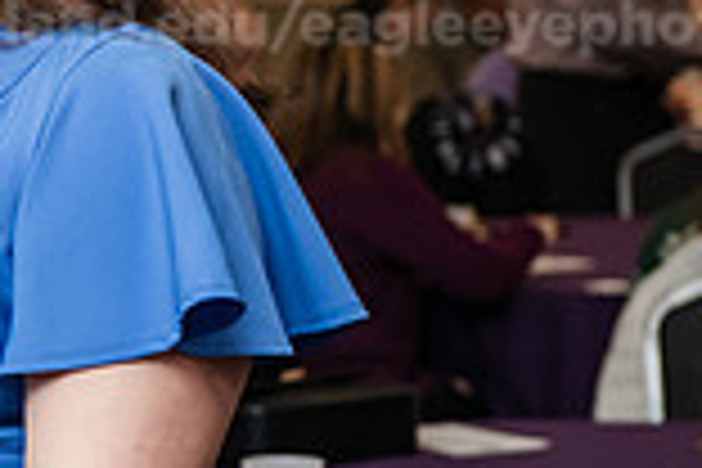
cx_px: -477
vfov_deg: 6.0
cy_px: 119
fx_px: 4485
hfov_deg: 8.7
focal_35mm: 230
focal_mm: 62
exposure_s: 1/200
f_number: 4
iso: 1600
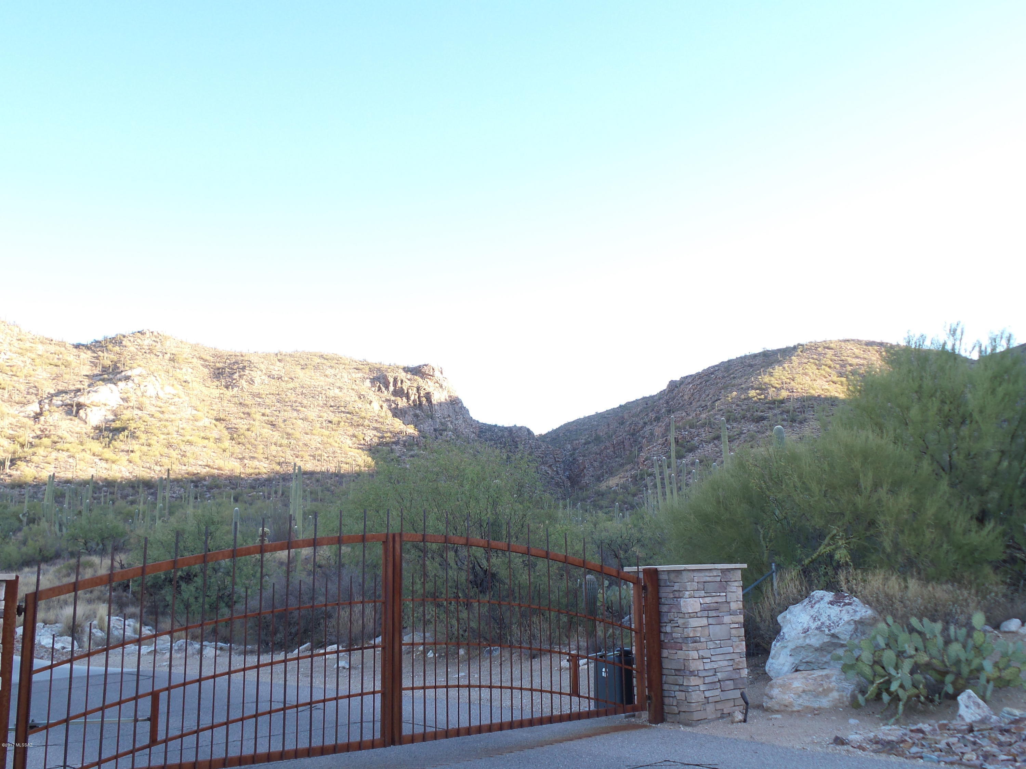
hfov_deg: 54.0
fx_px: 1008
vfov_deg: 41.8
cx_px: 513
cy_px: 384
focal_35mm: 34
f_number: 3.8
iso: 100
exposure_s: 1/100
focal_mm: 6.2
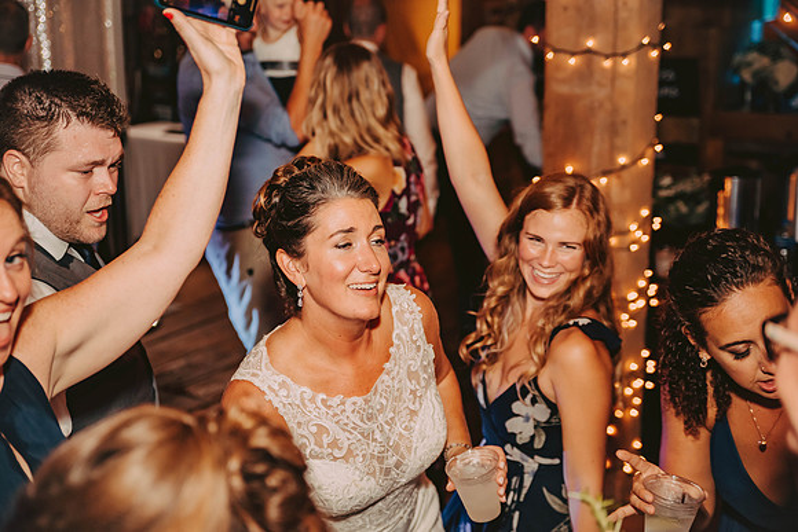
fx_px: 1330
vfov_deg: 22.6
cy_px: 266
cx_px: 399
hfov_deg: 33.4
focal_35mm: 60
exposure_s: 1/160
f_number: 2.8
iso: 1000
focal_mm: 60
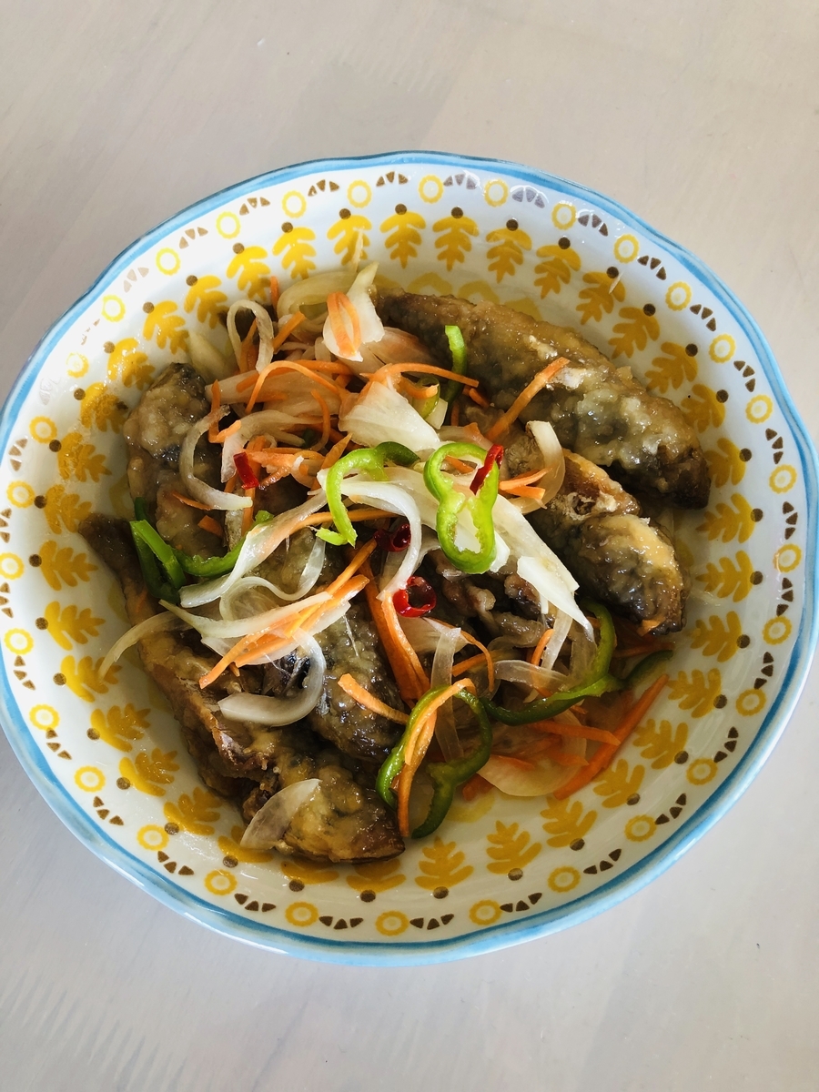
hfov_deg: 49.7
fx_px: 883
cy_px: 546
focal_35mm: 28
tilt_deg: -71.5
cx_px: 410
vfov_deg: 63.4
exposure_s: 1/20
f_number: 1.8
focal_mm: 4
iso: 40
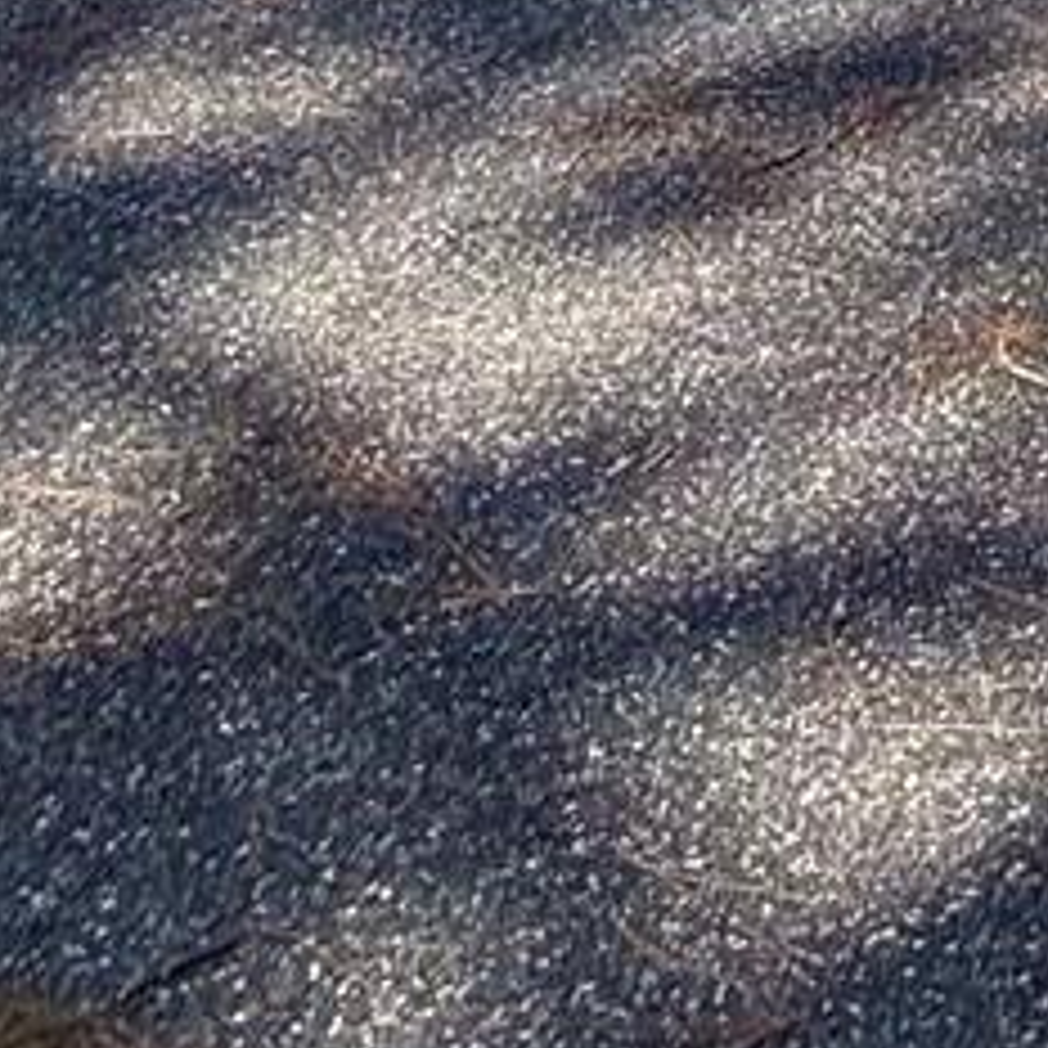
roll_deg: -2.0
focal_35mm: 85
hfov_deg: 15.5
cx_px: 2204
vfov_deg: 13.5
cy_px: -1610
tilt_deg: +9.3
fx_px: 2911
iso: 50
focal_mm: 2.22
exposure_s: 1/1125
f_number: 2.2
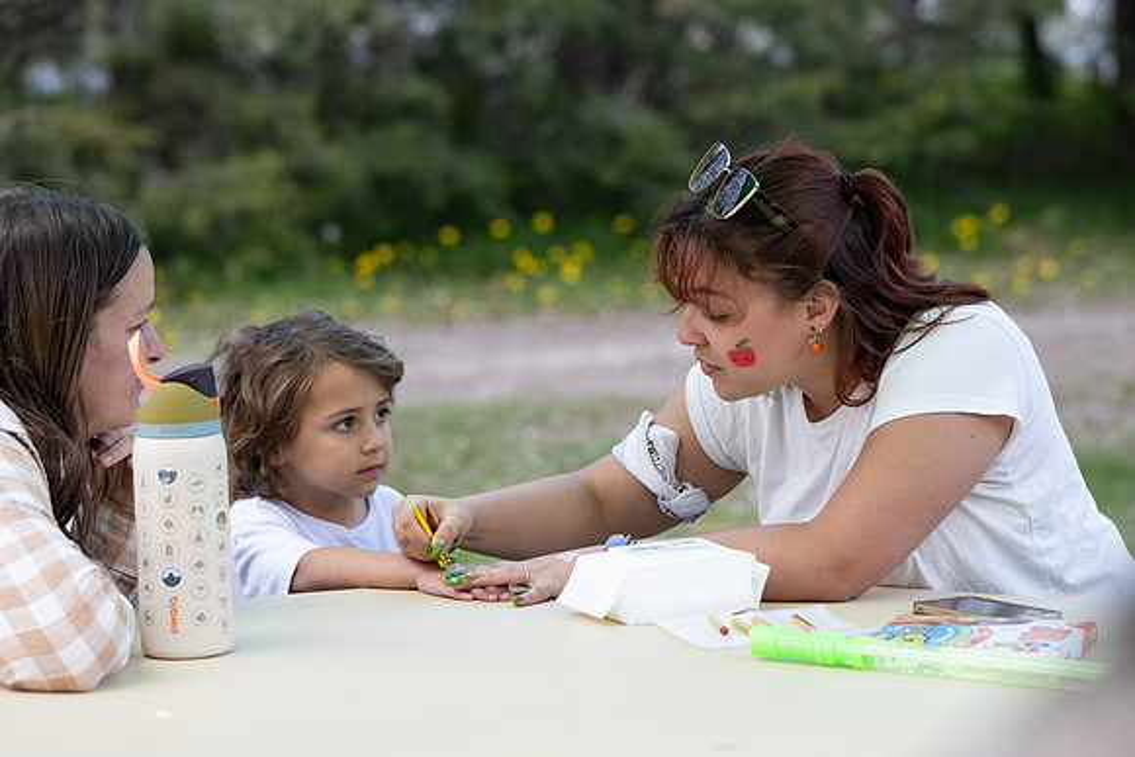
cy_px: 389
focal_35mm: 120
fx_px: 3781
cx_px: 639
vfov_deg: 11.4
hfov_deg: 17.1
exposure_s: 1/1250
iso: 1250
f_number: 4
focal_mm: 105
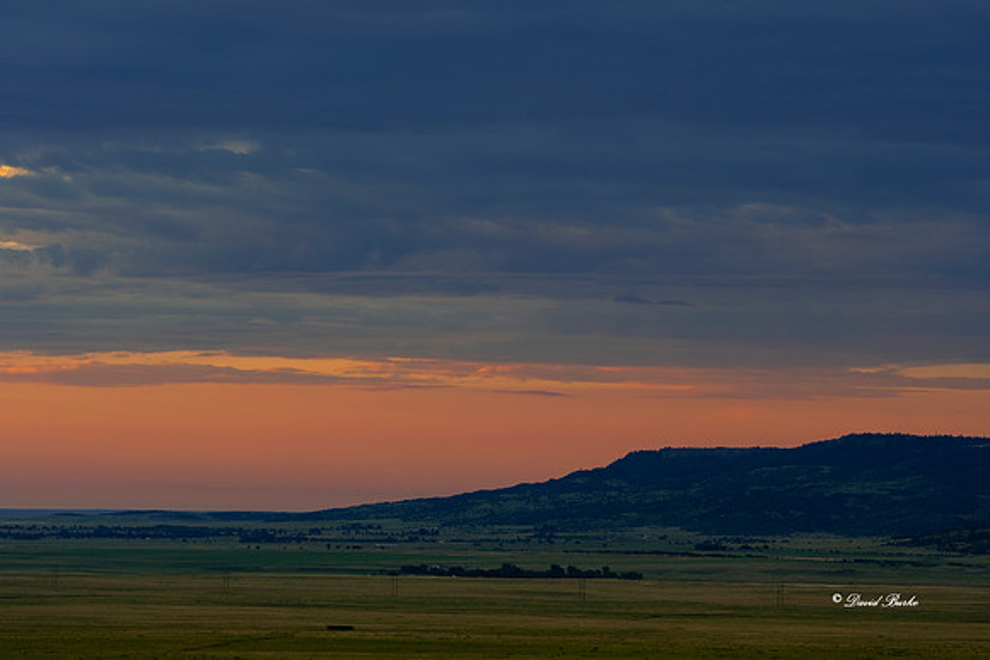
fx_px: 4951
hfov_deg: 11.4
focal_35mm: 180
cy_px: 330
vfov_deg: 7.6
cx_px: 495
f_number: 16
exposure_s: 1/6
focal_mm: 120
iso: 100
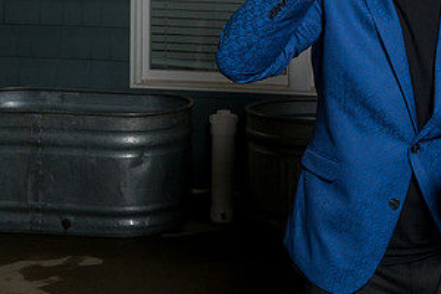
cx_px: 349
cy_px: -13
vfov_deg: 15.0
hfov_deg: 22.6
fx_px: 1090
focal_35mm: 89
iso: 2000
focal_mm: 35
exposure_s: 1/160
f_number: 5.6
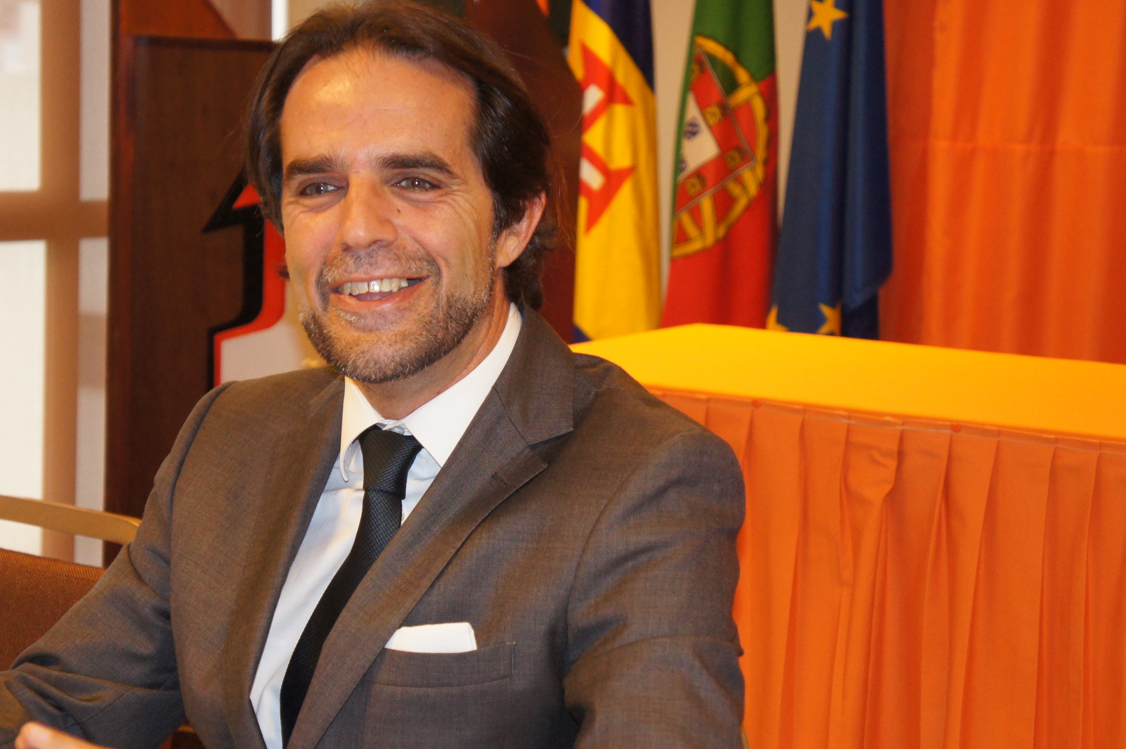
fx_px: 2501
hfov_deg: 25.3
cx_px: 456
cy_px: 410
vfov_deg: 17.0
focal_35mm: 80
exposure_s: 1/80
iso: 1250
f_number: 5
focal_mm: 44
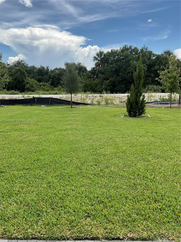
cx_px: 90
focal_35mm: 29
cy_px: 121
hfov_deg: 48.2
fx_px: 202
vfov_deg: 61.7
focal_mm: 3
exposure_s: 1/781
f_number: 1.8
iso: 16
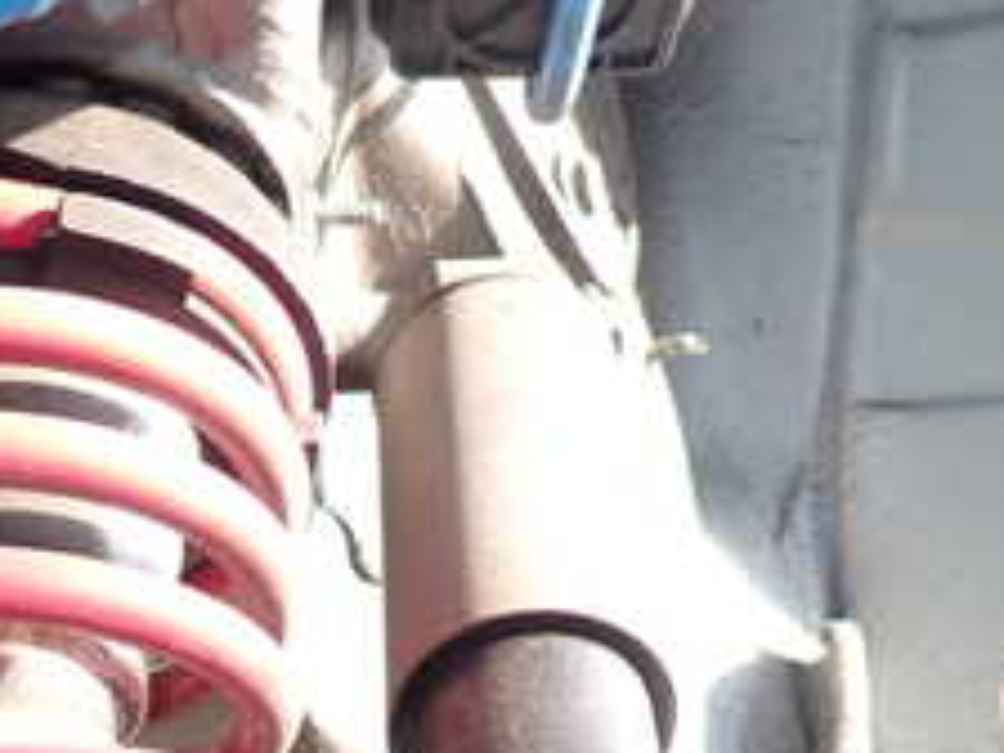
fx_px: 1943
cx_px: -22
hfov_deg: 27.2
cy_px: 932
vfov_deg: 20.4
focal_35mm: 67
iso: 125
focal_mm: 4.5
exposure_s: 1/60
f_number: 2
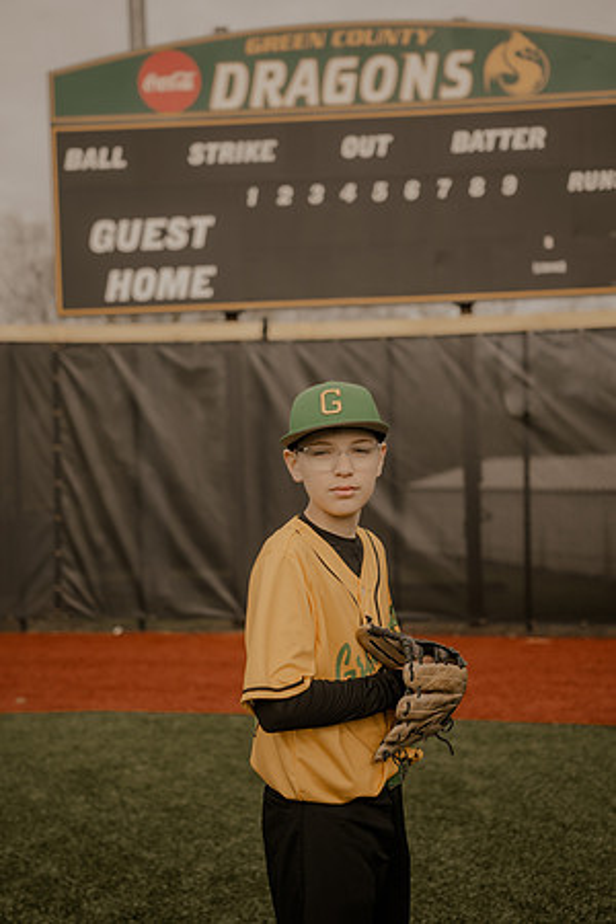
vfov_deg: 38.2
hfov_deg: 26.0
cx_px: 308
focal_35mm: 52
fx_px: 1335
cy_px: 462
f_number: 1.8
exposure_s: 1/2000
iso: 100
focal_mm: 35
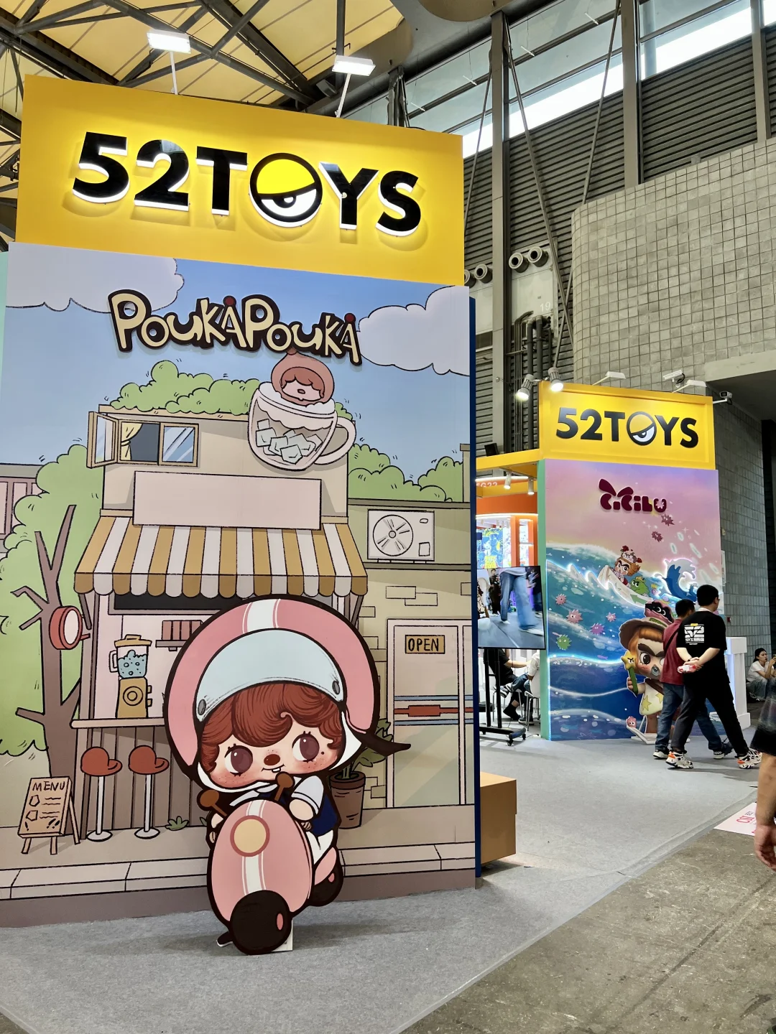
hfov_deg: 53.1
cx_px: 388
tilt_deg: +6.9
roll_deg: -1.4
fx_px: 777
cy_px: 517
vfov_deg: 67.3
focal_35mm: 26
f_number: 1.5
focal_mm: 5.7
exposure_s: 1/100
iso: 64
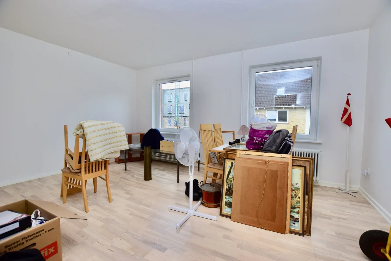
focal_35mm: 15
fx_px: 163
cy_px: 130
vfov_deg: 77.3
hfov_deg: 100.4
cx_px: 196
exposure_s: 1/100
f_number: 5.6
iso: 400
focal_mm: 10
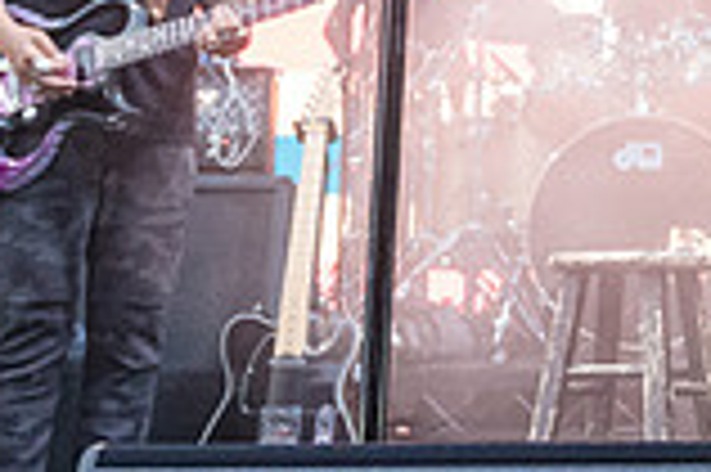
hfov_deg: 17.6
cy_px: -198
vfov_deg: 11.9
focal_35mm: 111
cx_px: 850
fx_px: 2190
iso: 3200
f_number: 3.5
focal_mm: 24
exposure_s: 1/250
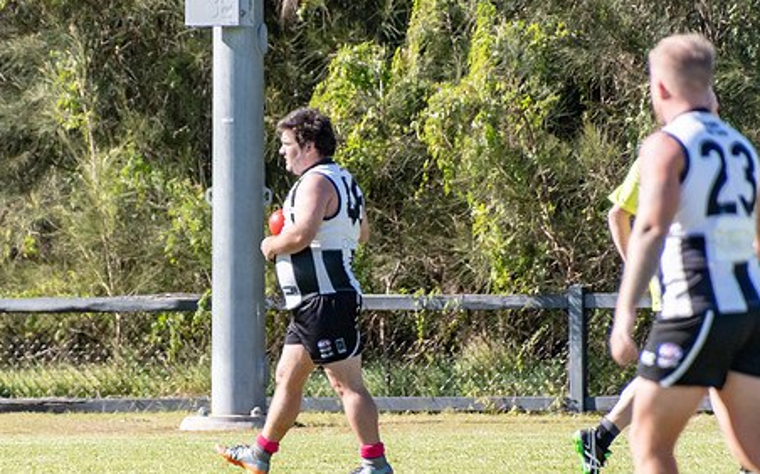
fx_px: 19626
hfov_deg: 2.2
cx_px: 279
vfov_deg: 1.4
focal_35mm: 948
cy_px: 256
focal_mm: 400
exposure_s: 1/2000
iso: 800
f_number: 6.3
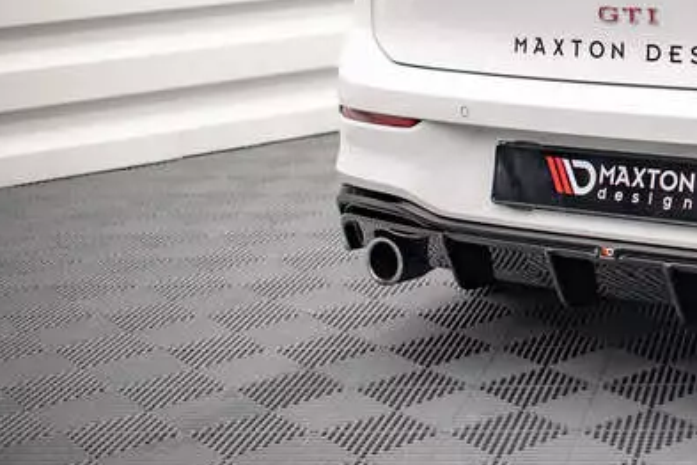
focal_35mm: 89
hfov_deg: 21.6
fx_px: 1723
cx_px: 771
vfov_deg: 15.1
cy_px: 13
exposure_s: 1/160
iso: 1000
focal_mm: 35
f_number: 2.2
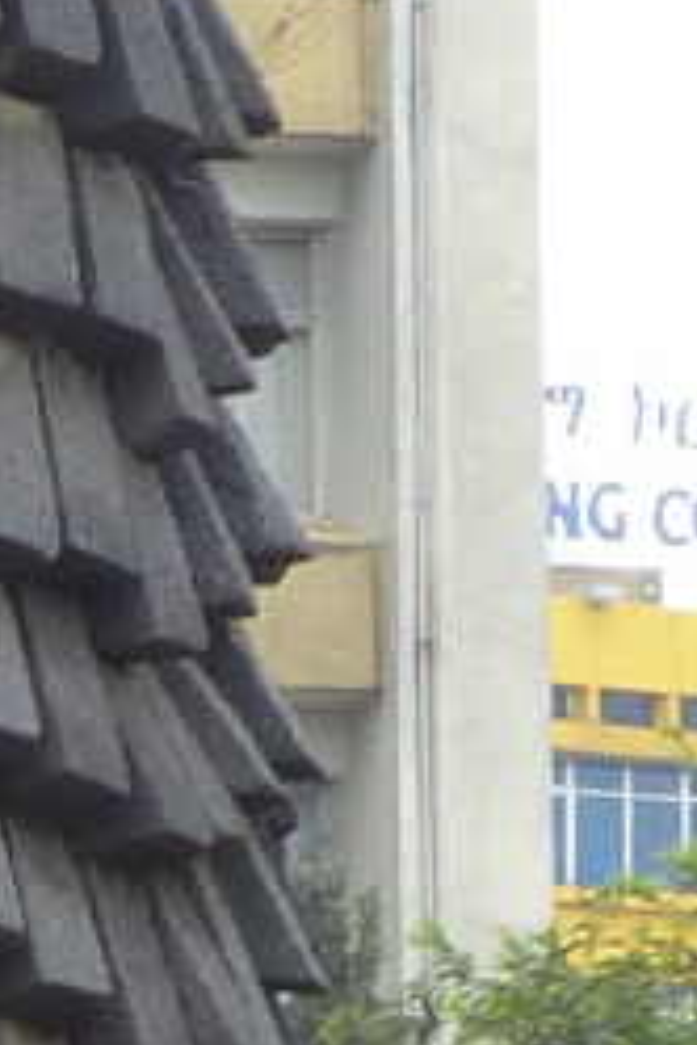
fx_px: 17249
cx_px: -210
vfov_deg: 3.5
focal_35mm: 594
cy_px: 97
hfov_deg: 2.3
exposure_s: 1/250
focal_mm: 25.6
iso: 100
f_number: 4
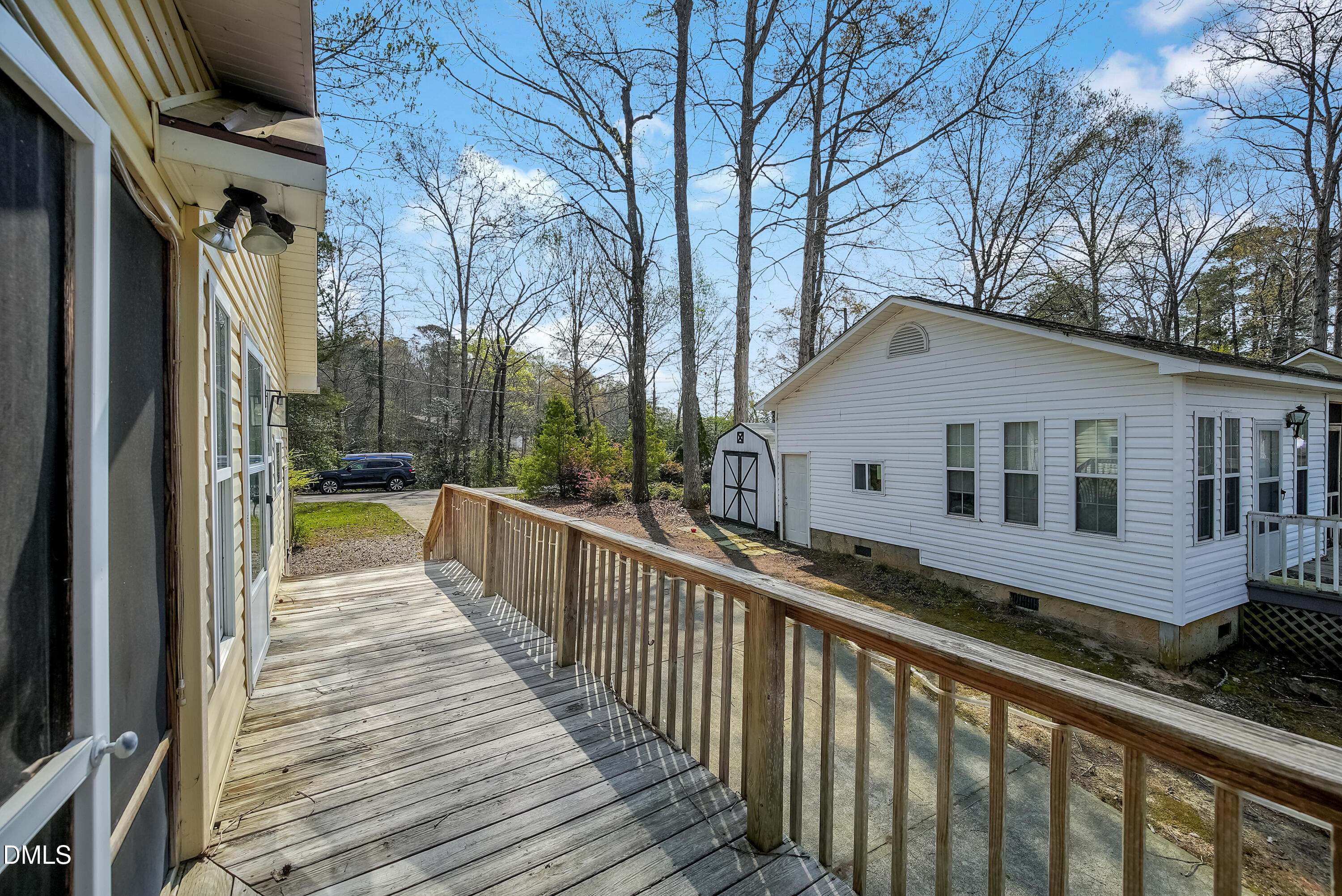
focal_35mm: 14
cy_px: 448
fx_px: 522
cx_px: 671
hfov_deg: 104.2
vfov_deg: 81.3
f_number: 8
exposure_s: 1/500
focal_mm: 14
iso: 250
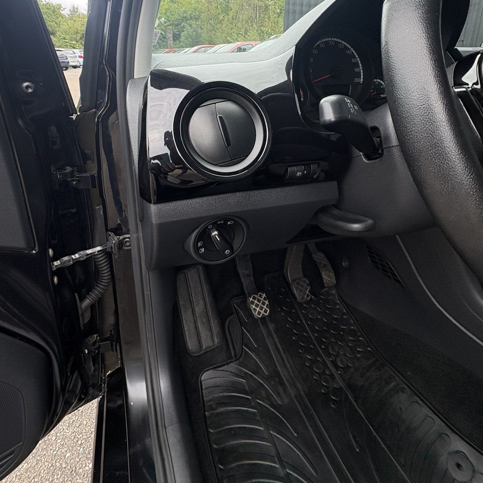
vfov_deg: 72.4
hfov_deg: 74.8
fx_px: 316
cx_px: 231
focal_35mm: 20
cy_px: 157
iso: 64
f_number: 2.2
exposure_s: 1/133
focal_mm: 2.22
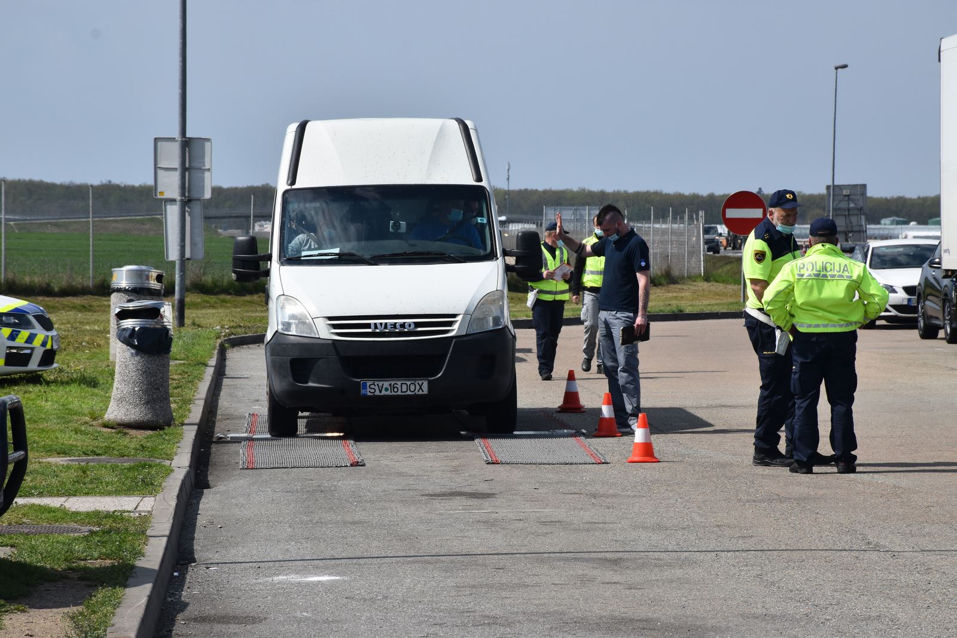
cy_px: 319
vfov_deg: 8.7
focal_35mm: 158
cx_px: 478
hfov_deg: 13.0
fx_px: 4187
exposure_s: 1/500
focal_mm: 105
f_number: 11
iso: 200
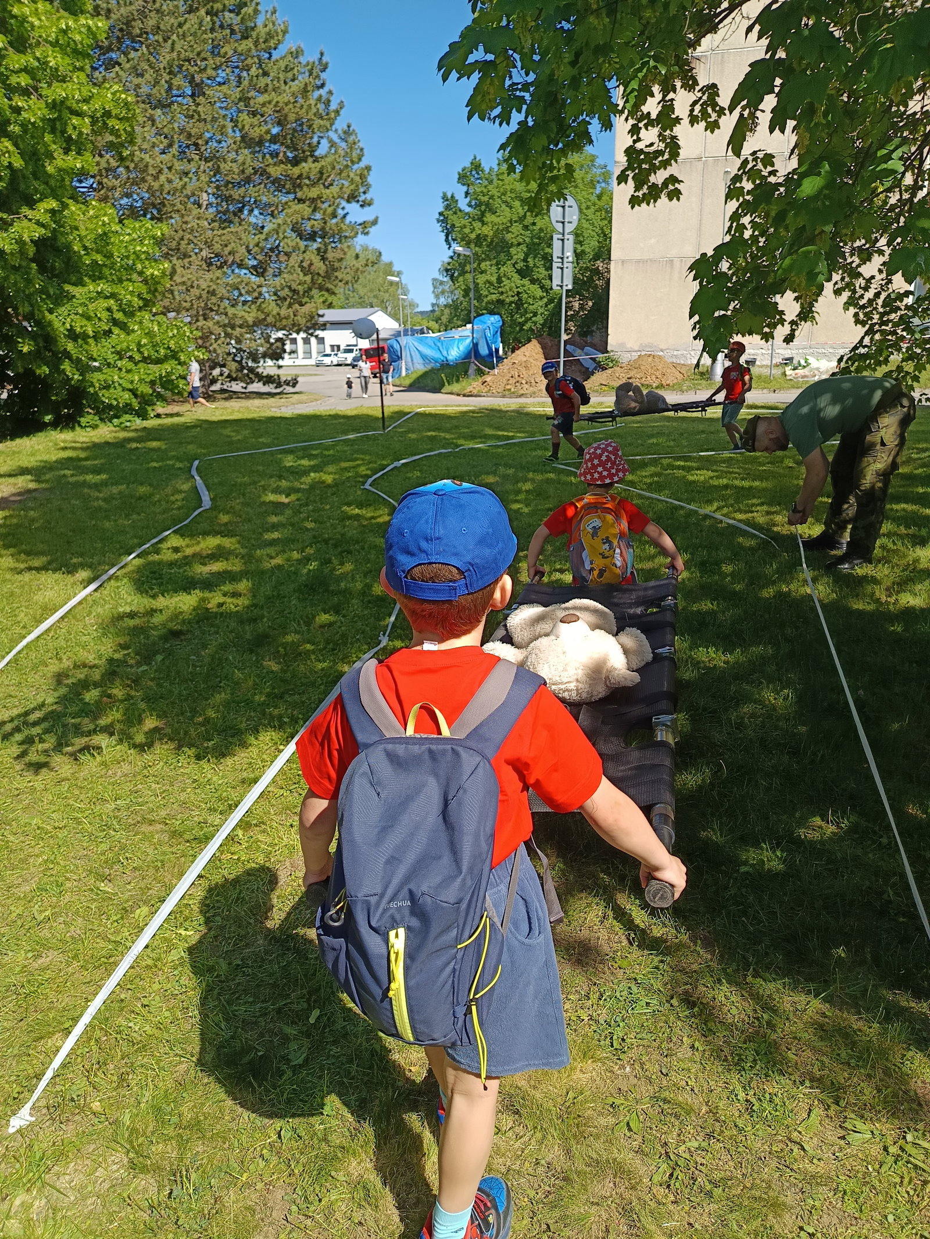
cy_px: 620
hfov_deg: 56.8
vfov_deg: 71.6
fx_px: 860
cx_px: 465
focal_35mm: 24
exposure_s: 1/391
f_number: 1.7
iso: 52
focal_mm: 5.31
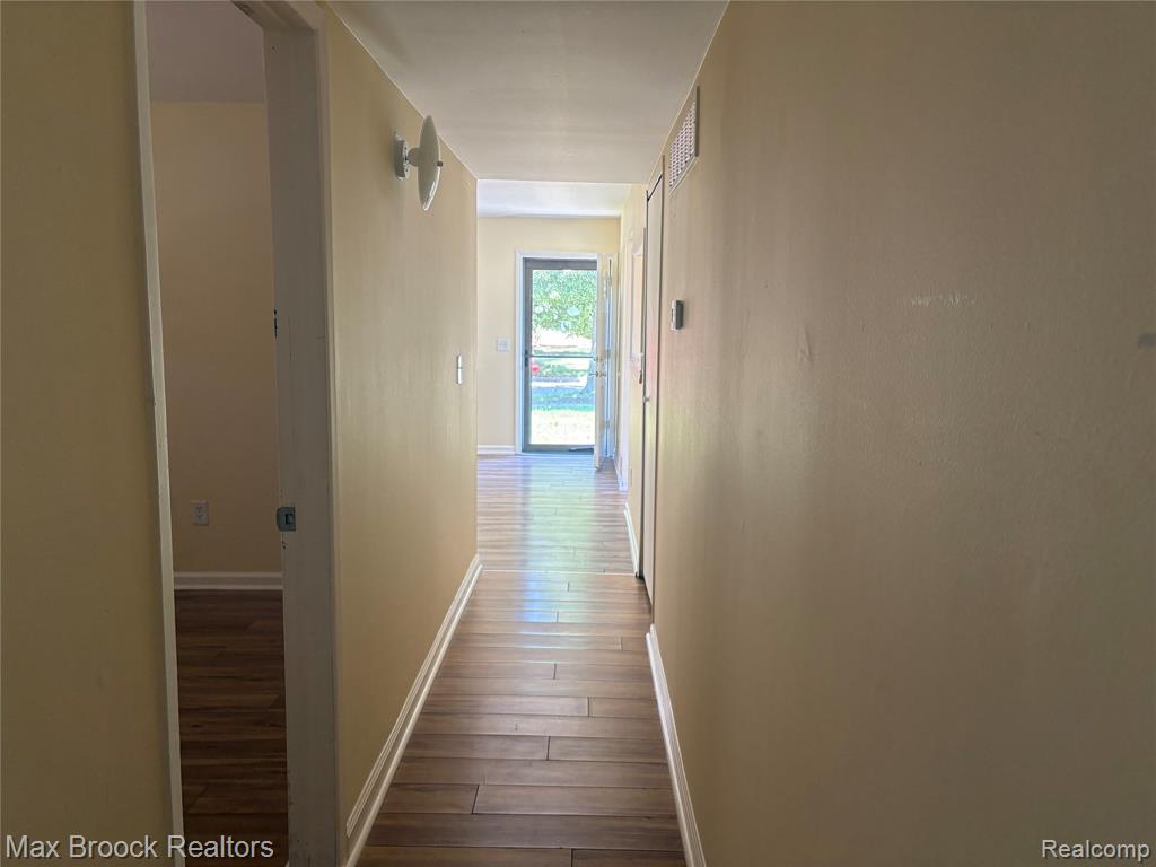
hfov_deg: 67.3
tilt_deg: -6.2
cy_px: 434
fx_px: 868
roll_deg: -1.2
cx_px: 578
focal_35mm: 26
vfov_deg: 53.1
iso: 125
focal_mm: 5.96
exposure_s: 1/71
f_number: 1.6
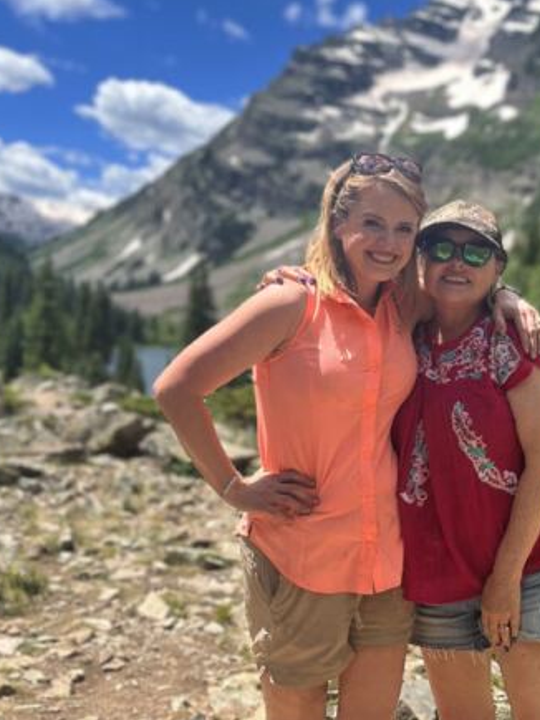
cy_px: 353
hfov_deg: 27.8
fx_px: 1061
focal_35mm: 51
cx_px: 456
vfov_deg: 37.5
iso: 50
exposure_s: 1/2825
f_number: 1.6
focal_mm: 5.1
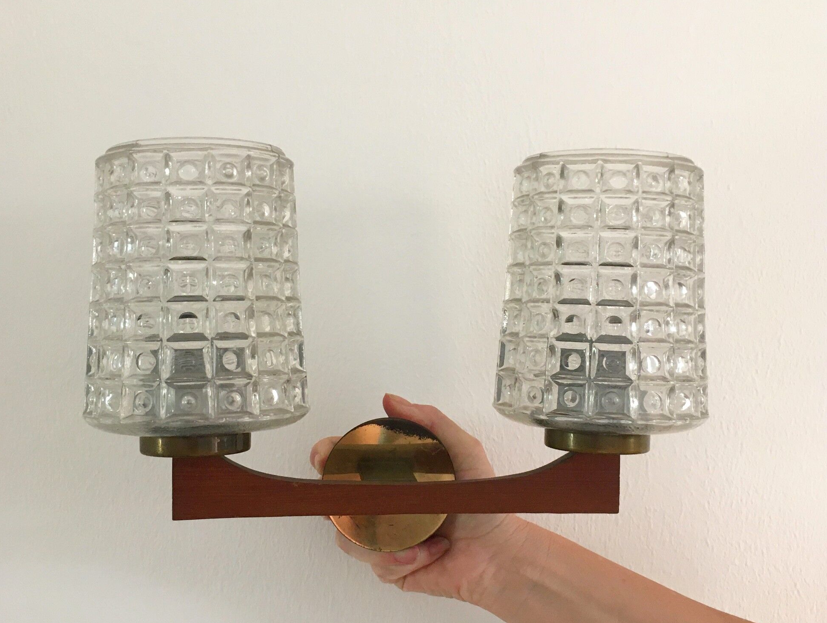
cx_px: 406
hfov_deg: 59.9
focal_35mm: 30
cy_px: 318
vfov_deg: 46.9
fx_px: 718
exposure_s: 1/33
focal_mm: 4.15
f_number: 2.2
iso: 100
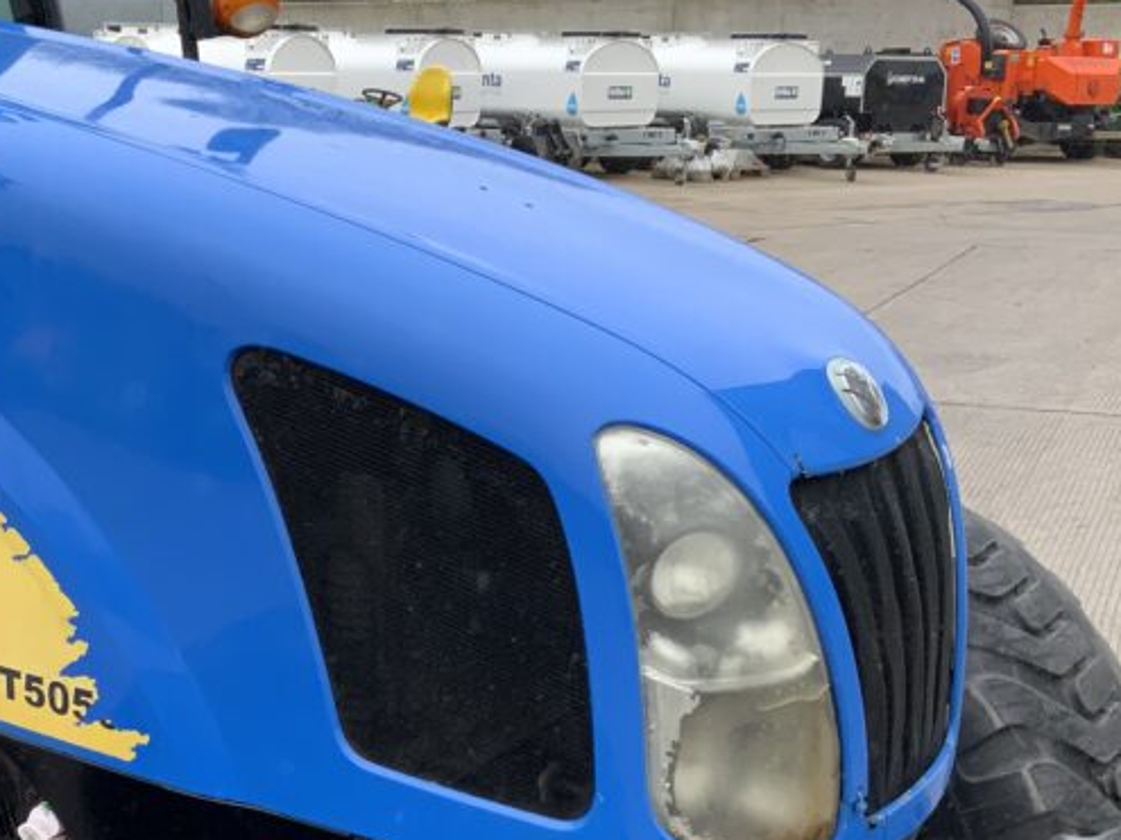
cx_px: 331
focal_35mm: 60
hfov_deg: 31.8
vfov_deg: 24.3
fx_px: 1943
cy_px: 557
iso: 16
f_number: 1.8
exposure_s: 1/540
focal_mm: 3
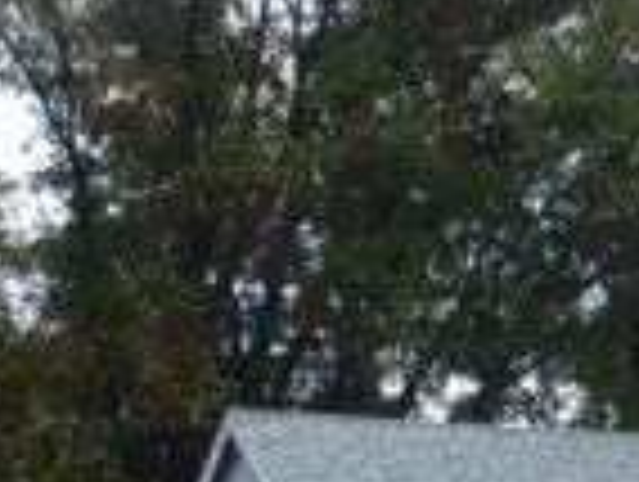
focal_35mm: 216
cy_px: 676
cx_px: 684
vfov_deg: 6.8
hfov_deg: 9.1
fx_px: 3994
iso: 64
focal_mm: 8.69
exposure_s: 1/125
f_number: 4.2
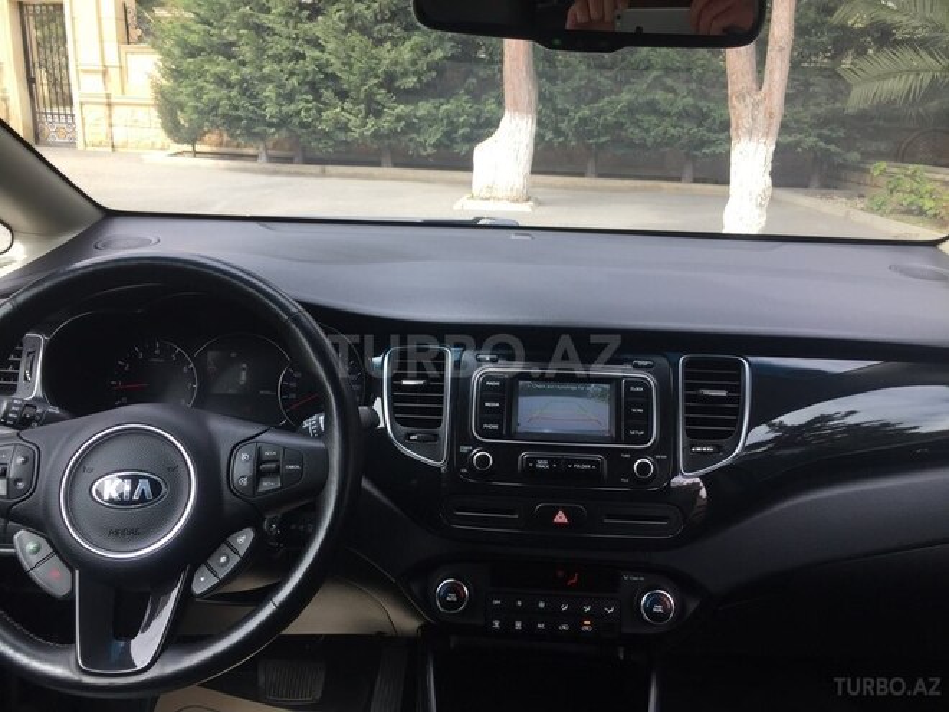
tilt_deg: -18.3
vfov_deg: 48.2
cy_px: 356
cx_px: 474
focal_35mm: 29
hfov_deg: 61.7
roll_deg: -3.0
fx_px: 795
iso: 32
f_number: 2.2
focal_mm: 4.15
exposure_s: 1/306
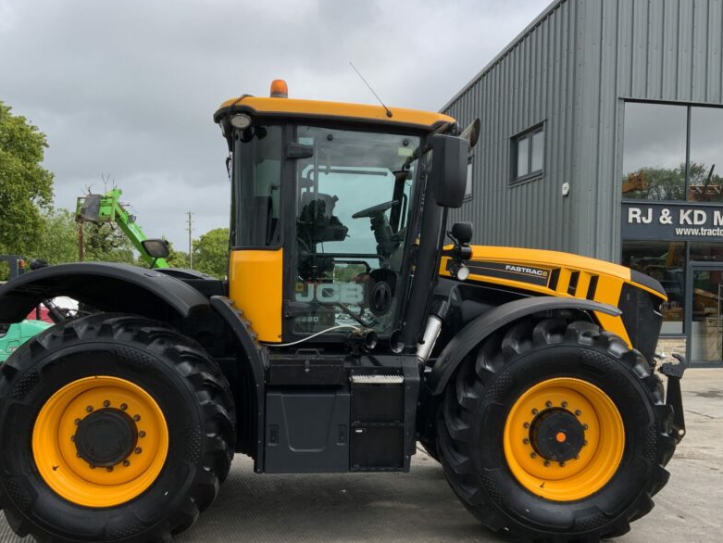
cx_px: 392
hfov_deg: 48.9
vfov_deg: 37.7
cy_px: 303
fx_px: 794
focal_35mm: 38
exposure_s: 1/1412
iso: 16
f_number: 1.8
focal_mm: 3
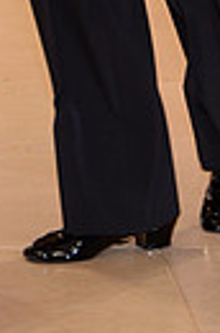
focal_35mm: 499
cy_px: -287
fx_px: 4598
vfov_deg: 4.1
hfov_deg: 2.7
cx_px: -98
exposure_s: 1/250
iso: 1250
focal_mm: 112
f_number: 5.6
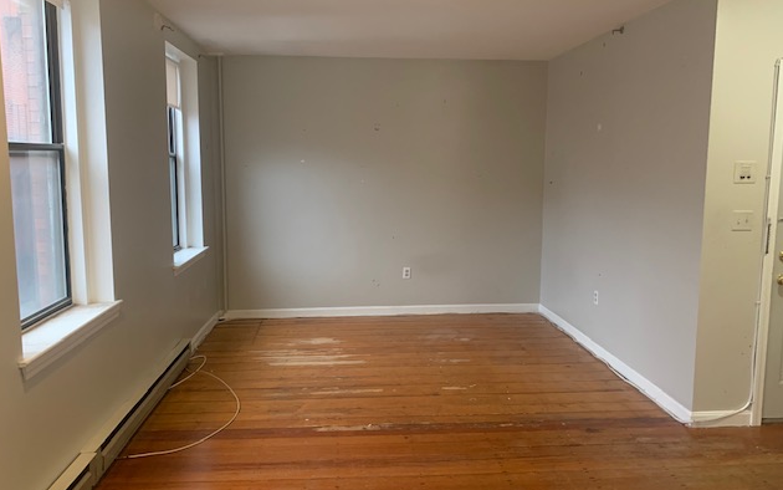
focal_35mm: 28
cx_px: 390
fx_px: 598
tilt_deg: -7.2
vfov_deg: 44.6
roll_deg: -0.2
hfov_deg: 66.5
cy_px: 239
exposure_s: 1/31
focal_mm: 4.25
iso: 320
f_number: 1.8
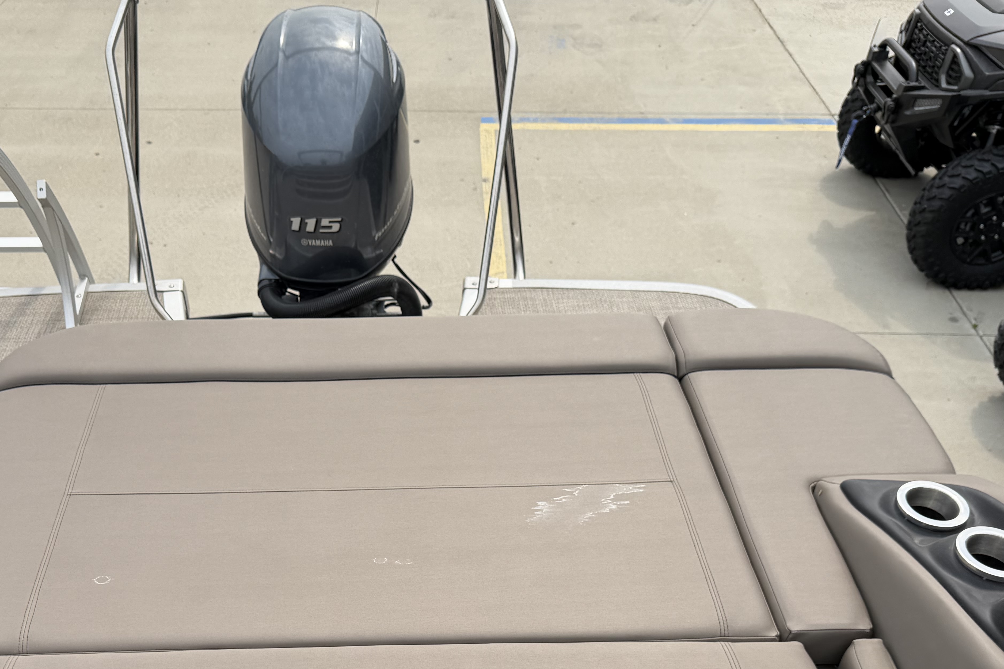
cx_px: 404
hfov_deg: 50.4
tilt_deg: -46.5
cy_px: 564
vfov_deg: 33.7
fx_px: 1060
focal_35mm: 38
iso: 80
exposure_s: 1/3953
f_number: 1.78
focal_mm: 6.76
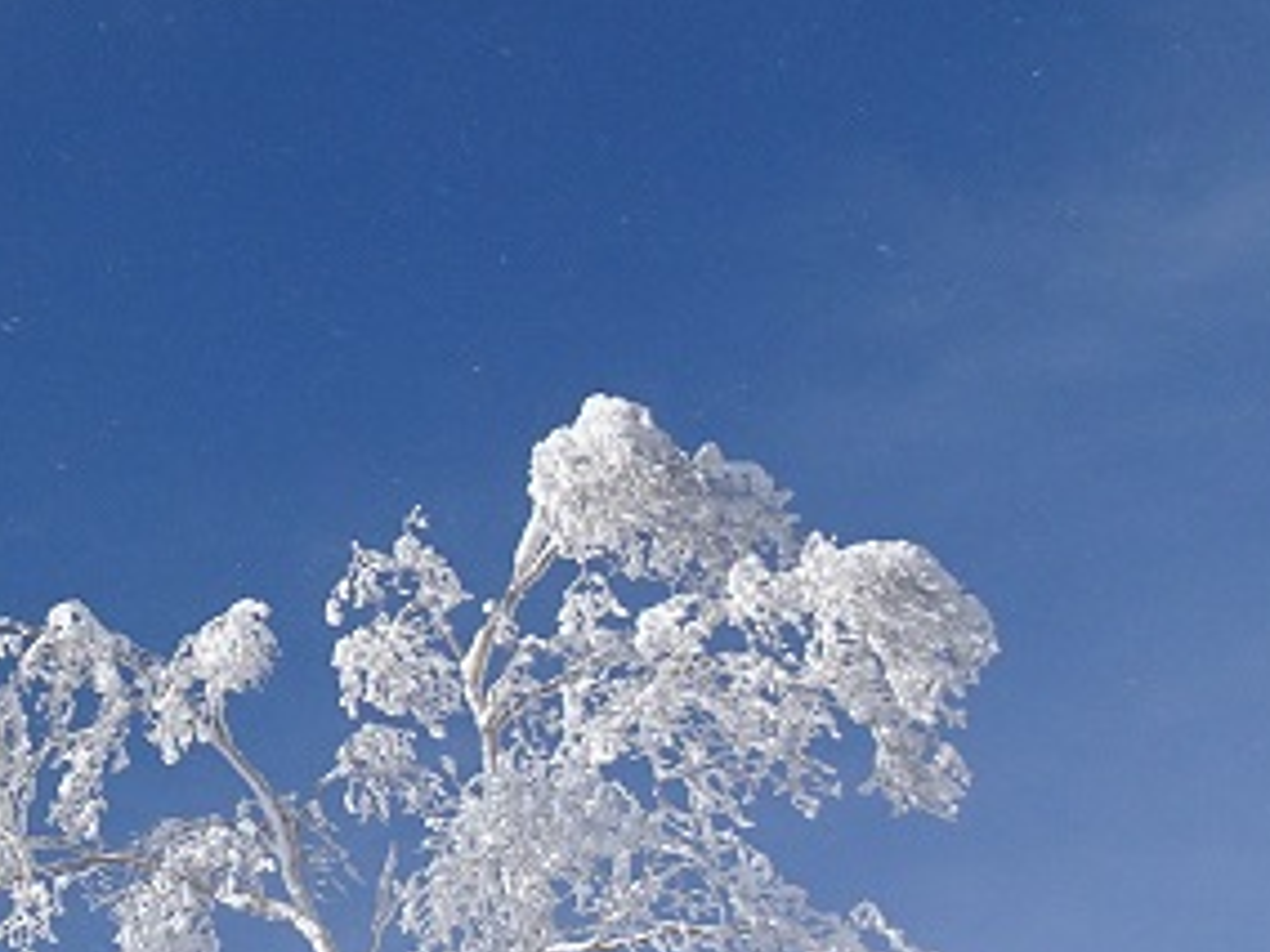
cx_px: -416
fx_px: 2825
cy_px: 729
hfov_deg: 22.5
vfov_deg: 19.0
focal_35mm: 77
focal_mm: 4.1
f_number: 3.5
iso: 80
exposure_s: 1/1600
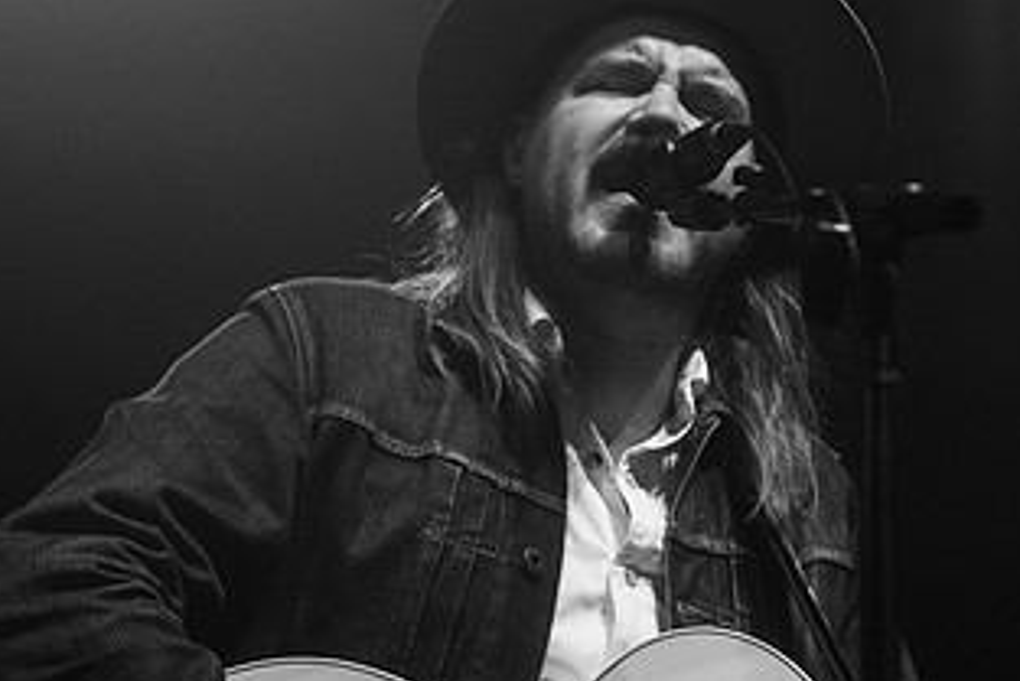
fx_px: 4422
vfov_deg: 8.8
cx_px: 662
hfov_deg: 13.1
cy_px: 361
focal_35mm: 156
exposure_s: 1/125
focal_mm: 80
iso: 2500
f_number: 3.2
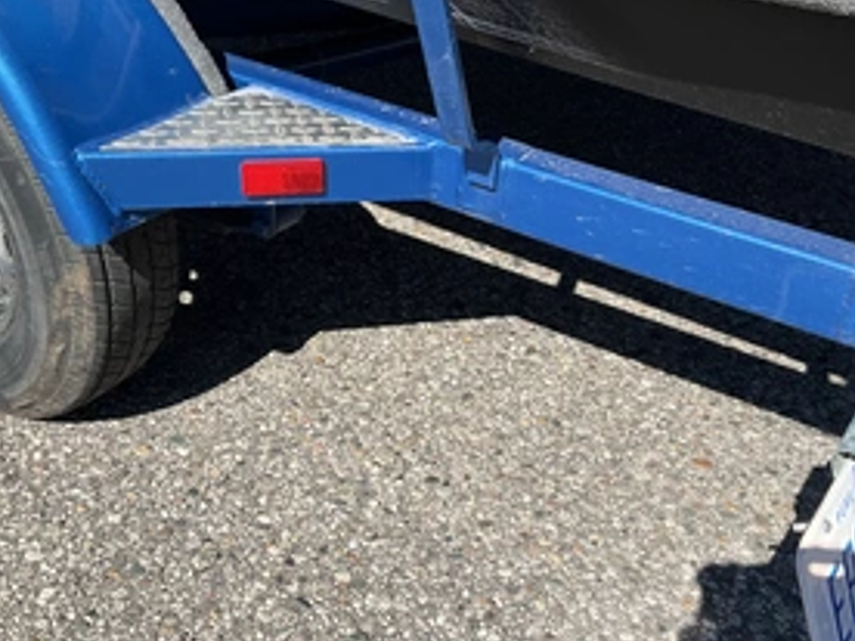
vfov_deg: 34.3
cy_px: 331
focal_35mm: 42
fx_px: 1037
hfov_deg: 44.8
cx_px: 446
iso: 25
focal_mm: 3
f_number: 1.8
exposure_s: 1/1848
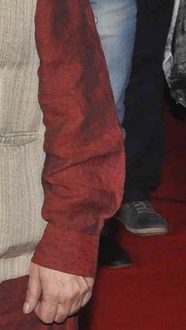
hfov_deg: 5.0
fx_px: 2044
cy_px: 7
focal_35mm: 233
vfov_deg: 9.2
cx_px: -301
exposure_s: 1/200
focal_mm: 38
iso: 1250
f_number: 10
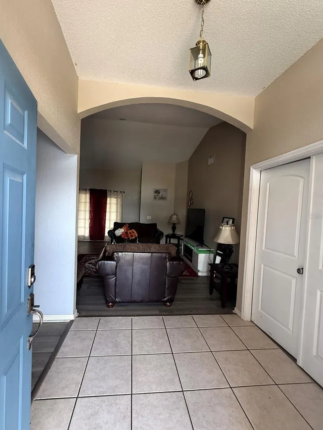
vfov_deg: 94.5
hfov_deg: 78.1
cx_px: 154
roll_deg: -2.9
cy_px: 216
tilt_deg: -2.9
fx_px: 199
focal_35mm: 16
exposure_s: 1/99
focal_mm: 2.22
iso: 250
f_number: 2.2
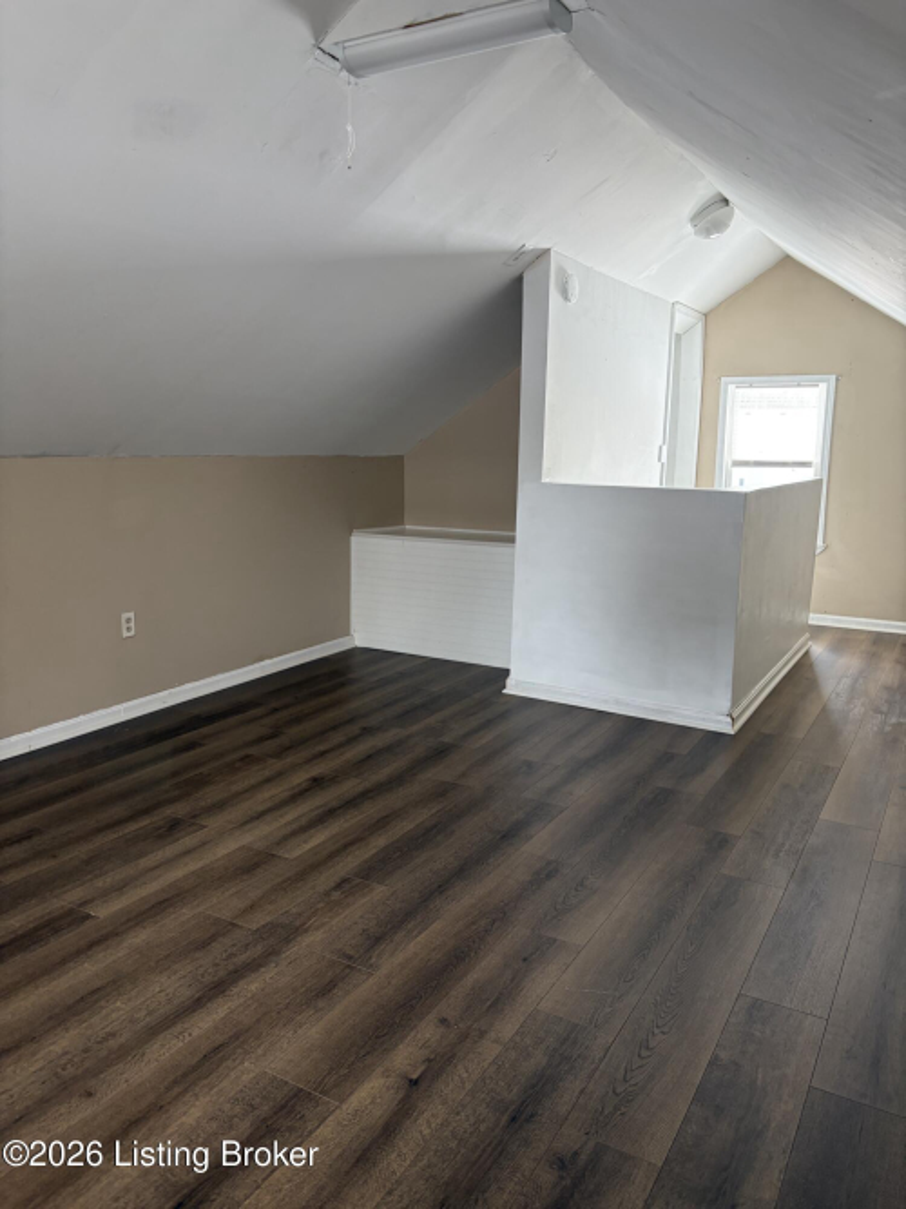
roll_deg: +0.7
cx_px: 453
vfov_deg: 67.3
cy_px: 604
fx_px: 908
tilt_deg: -9.7
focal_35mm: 26
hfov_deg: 53.0
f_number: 1.6
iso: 125
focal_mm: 5.96
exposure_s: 1/77
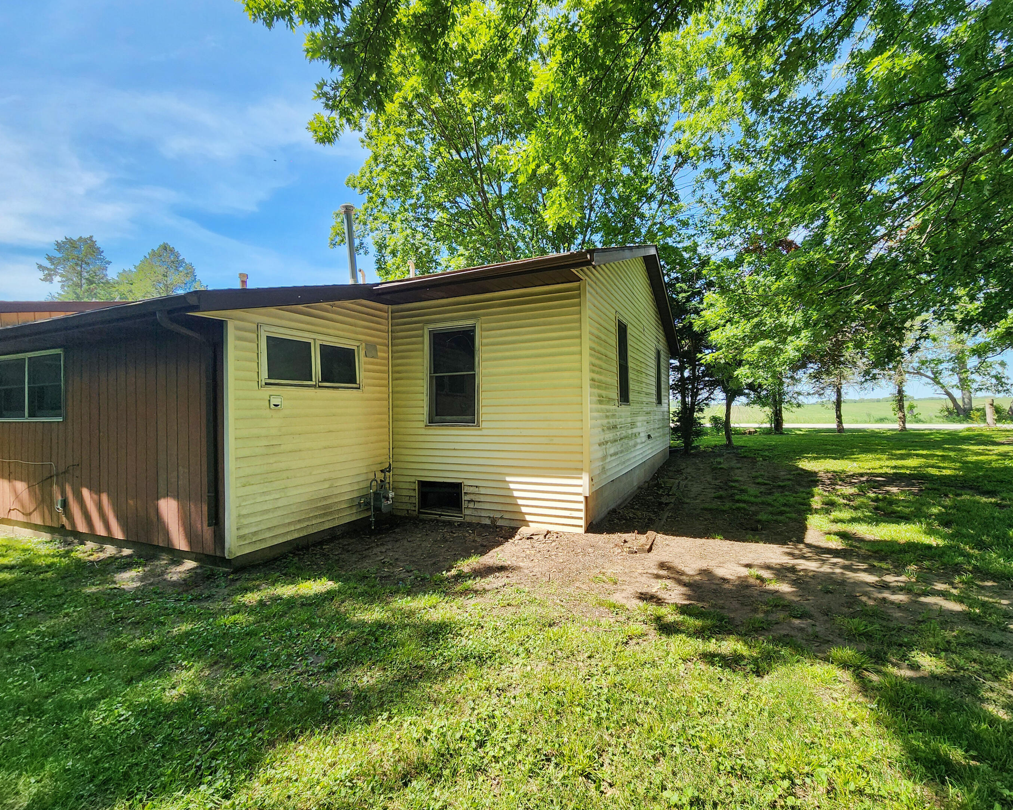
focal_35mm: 14
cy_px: 406
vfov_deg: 88.0
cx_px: 530
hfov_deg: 100.6
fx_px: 420
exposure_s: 1/631
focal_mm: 2.2
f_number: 2.2
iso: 50
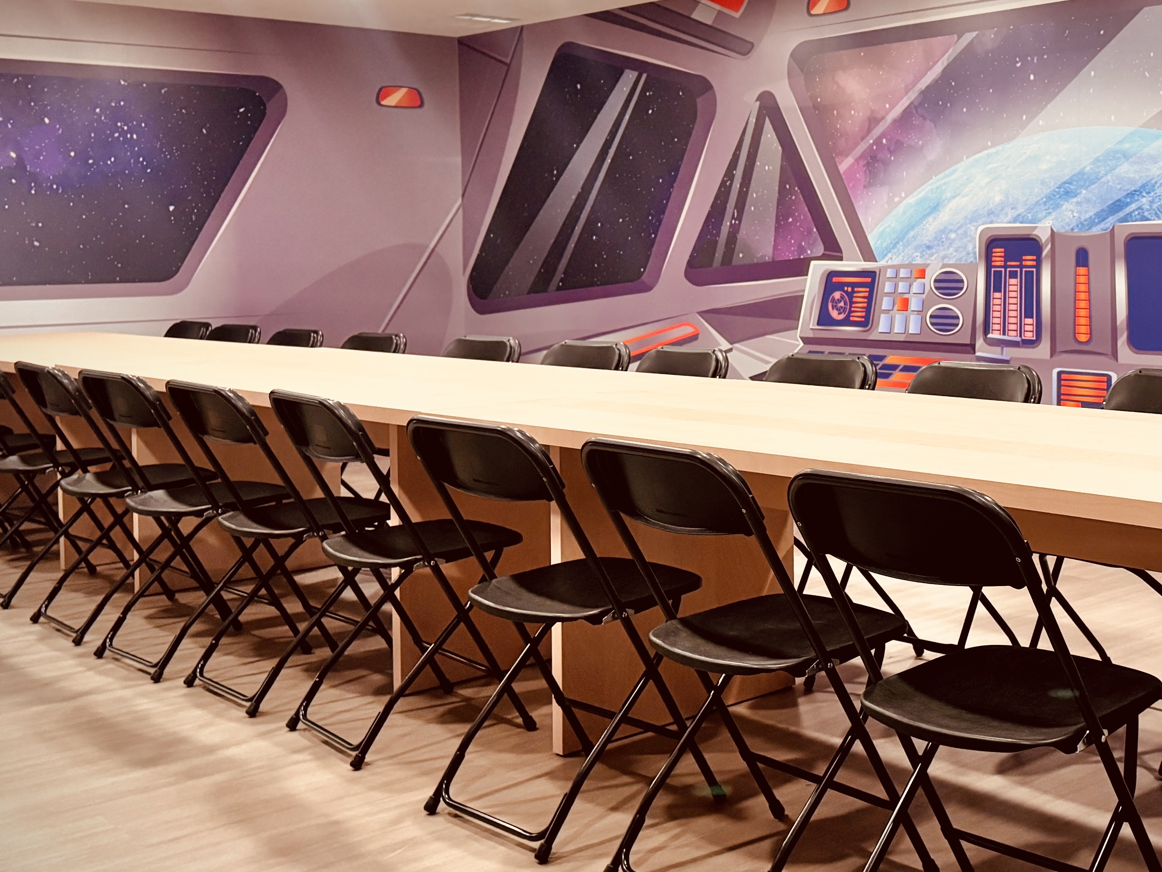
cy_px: 277
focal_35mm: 46
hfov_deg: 39.7
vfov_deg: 31.2
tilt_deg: -1.2
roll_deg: +1.1
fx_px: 1544
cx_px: 914
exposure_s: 1/60
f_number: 1.78
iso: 500
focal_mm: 6.76
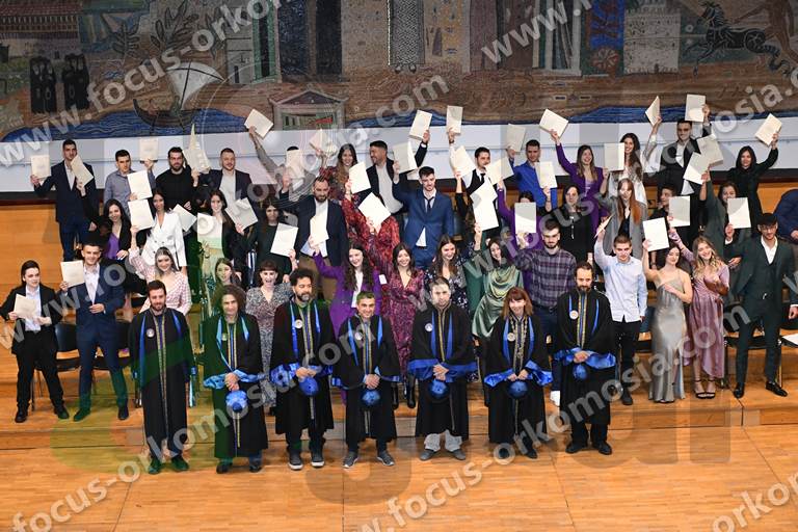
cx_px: 399
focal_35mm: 72
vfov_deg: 18.9
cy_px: 266
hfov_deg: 28.1
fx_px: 1596
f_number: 4.5
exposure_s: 1/250
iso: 3600
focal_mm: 48
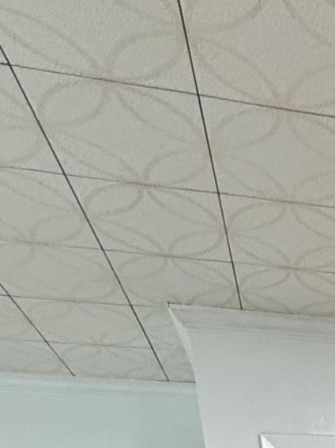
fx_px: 736
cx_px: 561
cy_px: 851
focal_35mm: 57
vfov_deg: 20.4
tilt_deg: -13.2
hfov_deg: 20.2
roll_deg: +3.2
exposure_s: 1/61
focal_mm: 2.22
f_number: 2.2
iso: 320
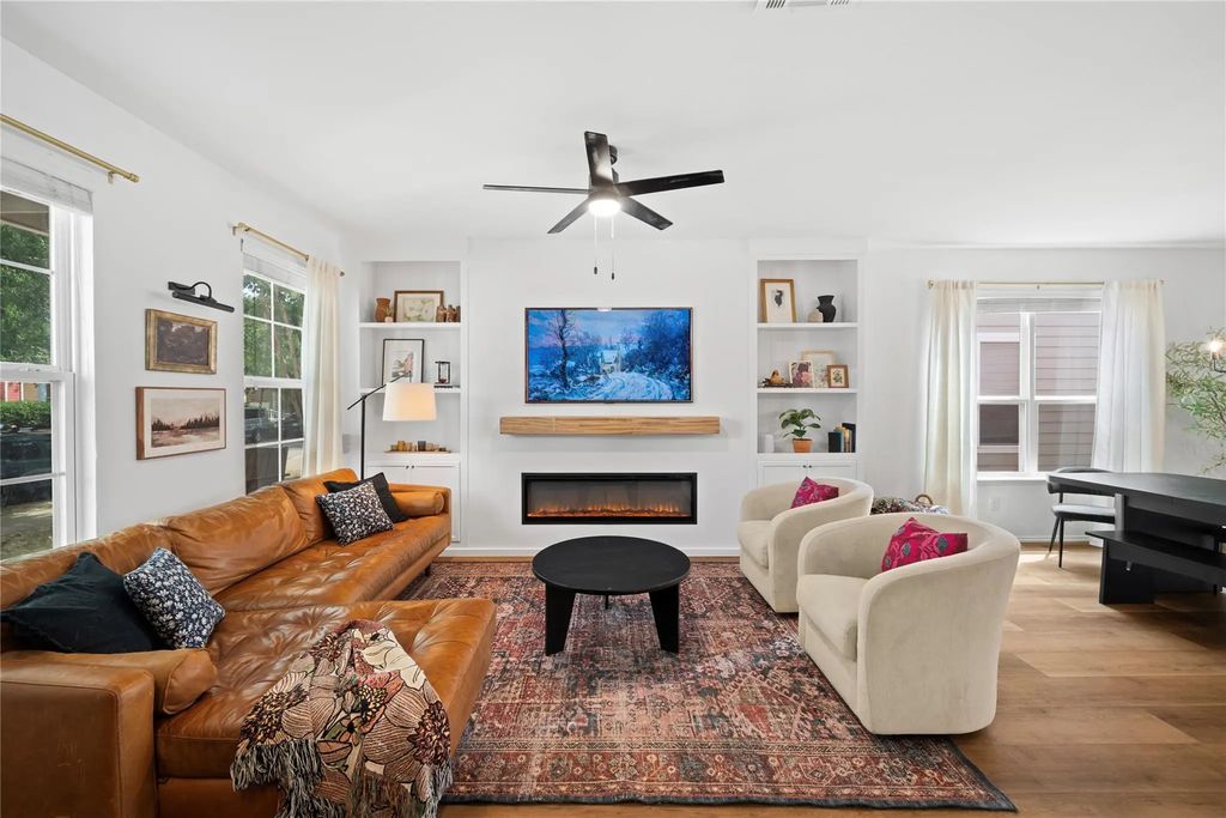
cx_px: 613
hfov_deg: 108.3
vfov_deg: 85.4
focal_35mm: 13
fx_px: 443
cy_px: 409
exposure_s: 3.2
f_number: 9
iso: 200
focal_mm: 13
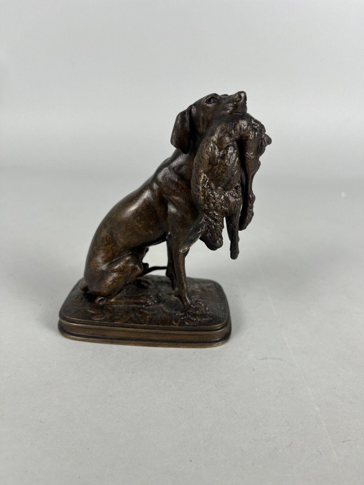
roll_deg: -3.2
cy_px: 242
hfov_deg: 53.1
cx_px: 182
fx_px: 365
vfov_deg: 67.3
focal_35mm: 26
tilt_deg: -21.1
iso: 40
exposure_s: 1/100
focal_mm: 5.1
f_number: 1.6
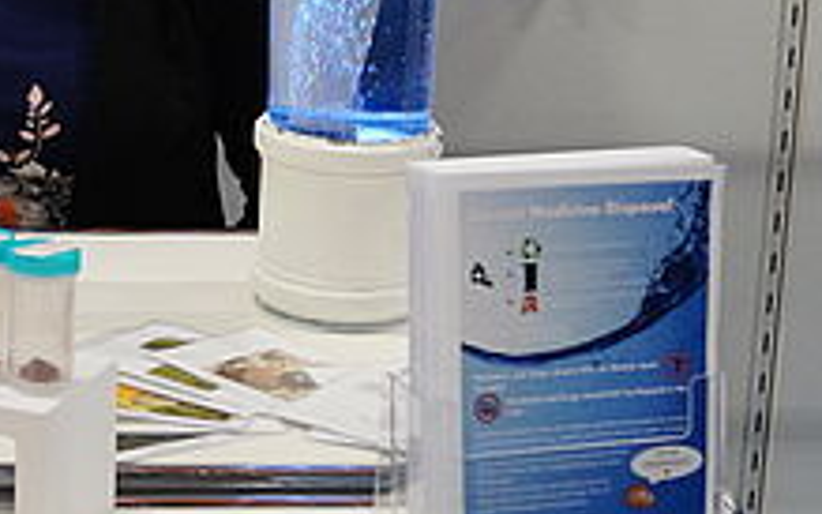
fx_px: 2241
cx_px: -146
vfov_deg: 12.9
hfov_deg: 19.6
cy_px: -17
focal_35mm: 100
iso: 1250
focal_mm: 22
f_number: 4
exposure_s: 1/60
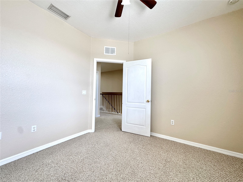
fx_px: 98
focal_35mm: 14
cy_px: 91
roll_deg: -1.1
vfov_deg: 85.7
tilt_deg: +1.3
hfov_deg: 102.1
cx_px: 122
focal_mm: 2.22
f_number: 2.2
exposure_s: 1/120
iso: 100
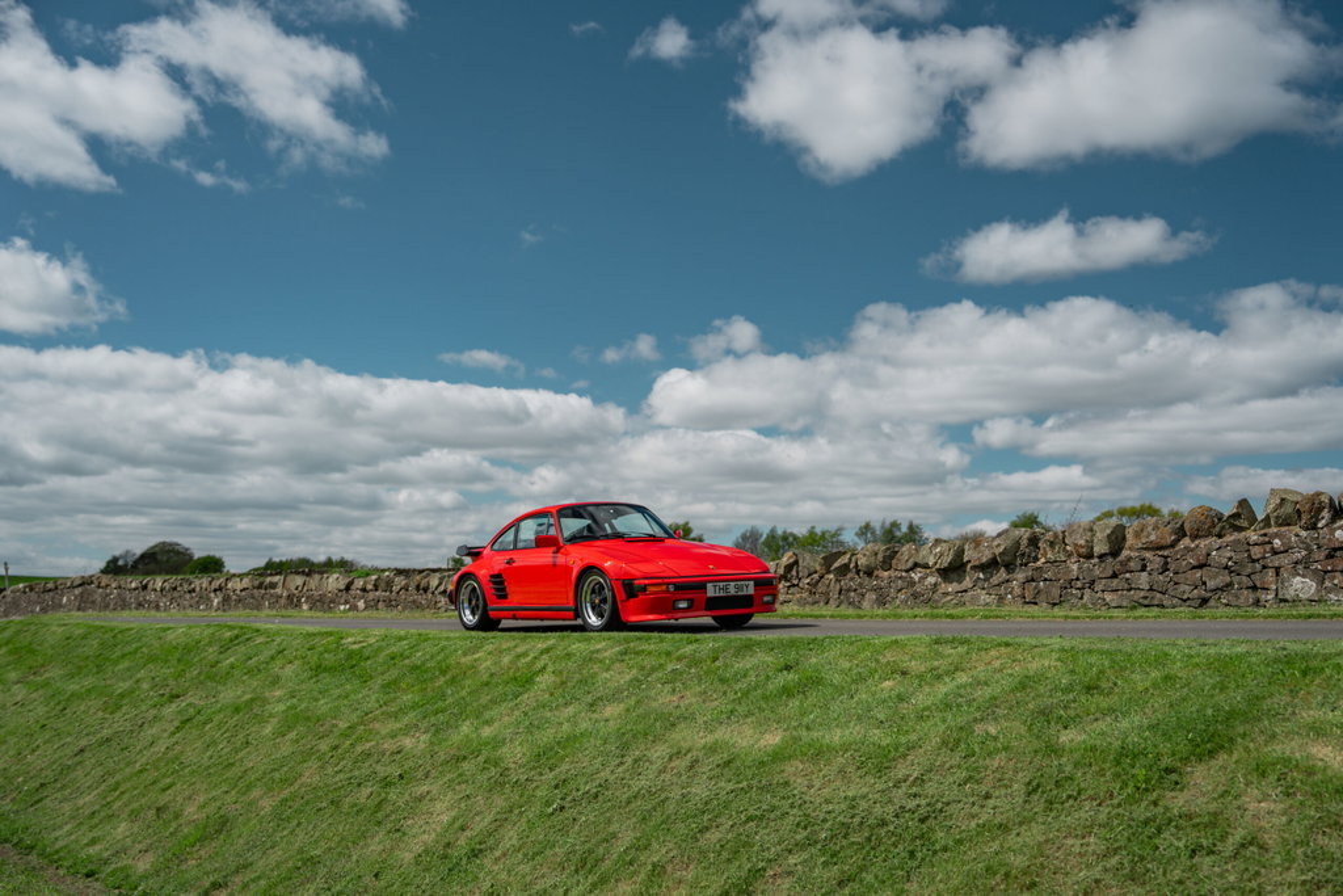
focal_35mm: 36
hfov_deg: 53.1
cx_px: 672
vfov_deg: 36.9
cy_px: 448
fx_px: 1343
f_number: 2.8
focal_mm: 36
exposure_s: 1/2000
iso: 100
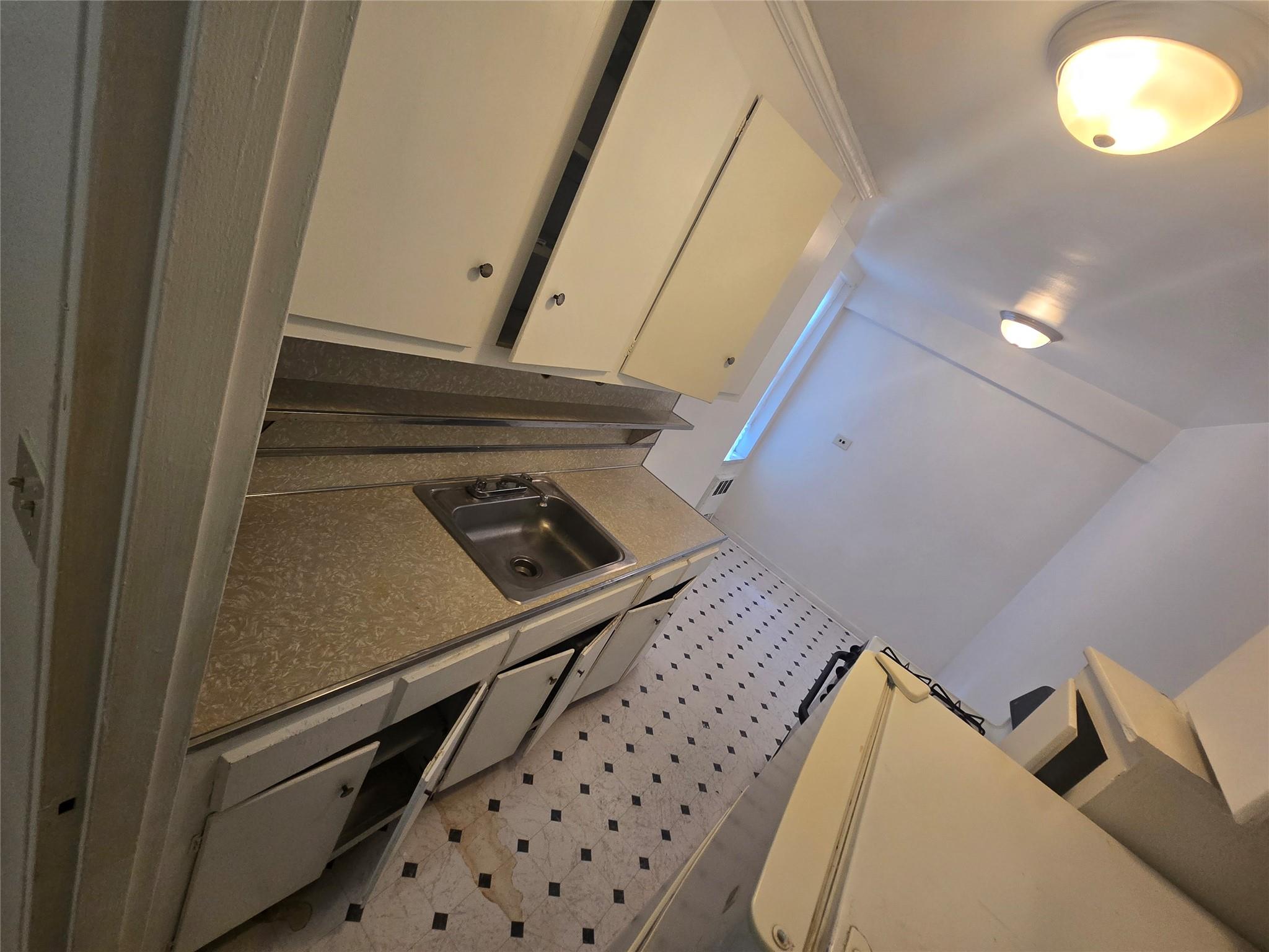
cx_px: 634
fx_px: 477
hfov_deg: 106.2
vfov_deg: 89.9
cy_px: 476
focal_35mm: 13
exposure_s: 1/60
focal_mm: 2.2
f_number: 2.2
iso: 200
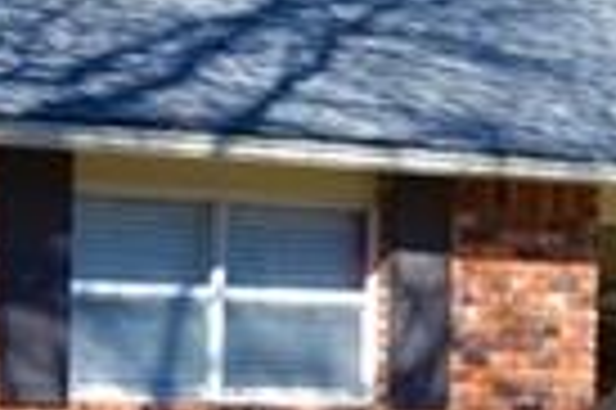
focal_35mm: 224
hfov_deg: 9.2
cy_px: 297
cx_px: 373
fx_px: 3828
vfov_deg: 6.1
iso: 100
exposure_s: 1/160
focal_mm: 20
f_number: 6.3
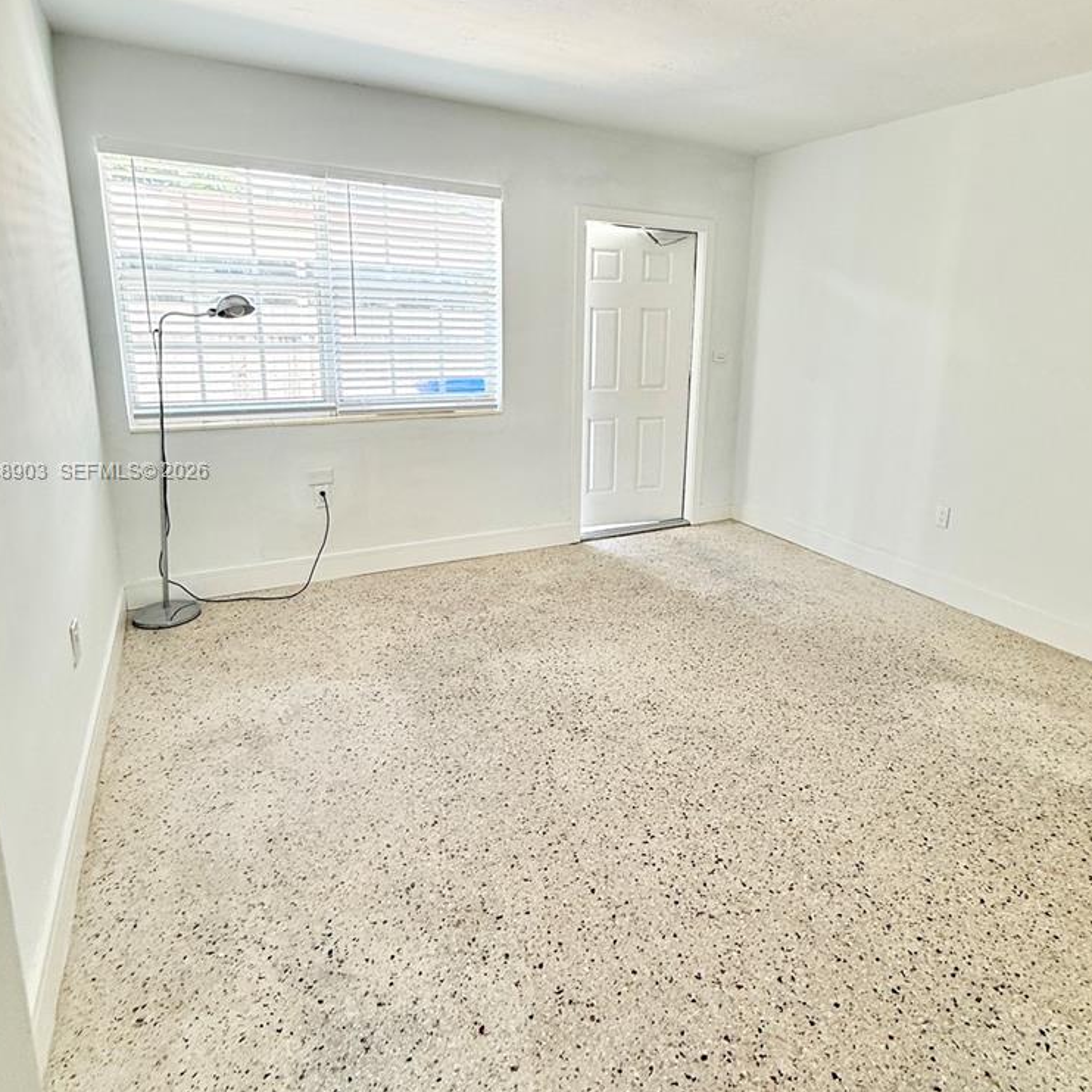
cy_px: 472
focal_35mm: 20
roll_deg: -1.4
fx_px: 714
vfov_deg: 74.5
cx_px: 598
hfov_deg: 74.6
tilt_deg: -11.7
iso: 100
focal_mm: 2.22
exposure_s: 1/120
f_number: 2.2
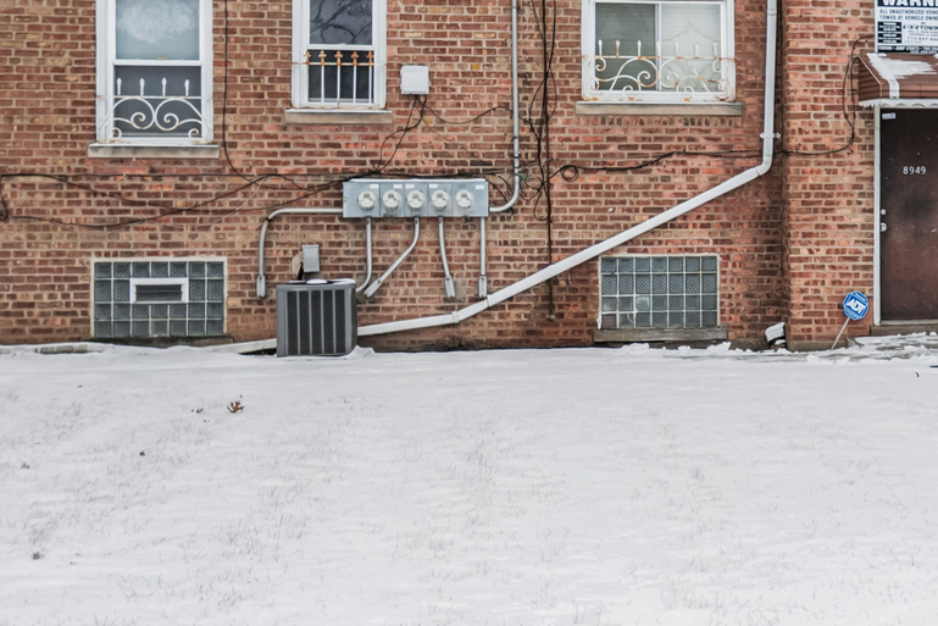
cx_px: 843
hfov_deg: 32.3
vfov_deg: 22.9
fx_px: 1537
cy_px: 212
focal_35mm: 59
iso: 400
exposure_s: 1/160
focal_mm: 19
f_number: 8
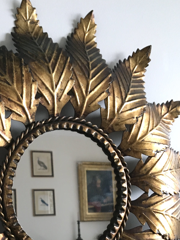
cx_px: 26
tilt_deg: -0.6
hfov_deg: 27.7
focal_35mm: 51
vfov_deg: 36.1
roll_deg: -0.1
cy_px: 194
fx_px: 354
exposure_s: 1/33
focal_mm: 4.15
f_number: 2.2
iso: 160
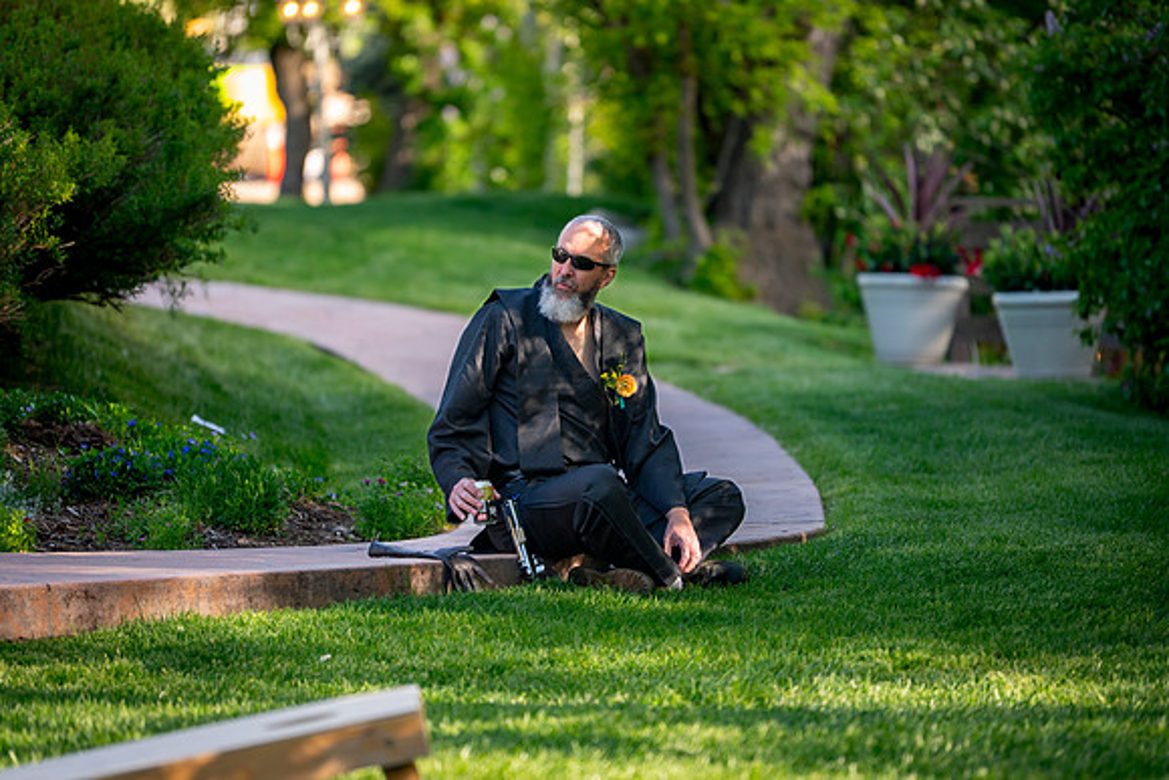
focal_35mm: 215
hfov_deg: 9.6
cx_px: 590
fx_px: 6987
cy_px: 385
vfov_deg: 6.4
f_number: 2.8
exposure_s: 1/640
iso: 400
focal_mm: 200
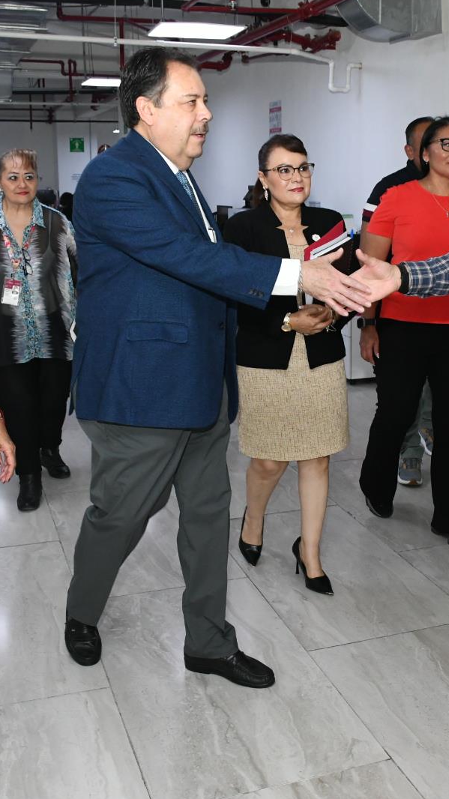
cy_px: 397
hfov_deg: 27.3
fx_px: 911
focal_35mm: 43
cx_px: 342
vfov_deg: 47.4
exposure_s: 1/160
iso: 2500
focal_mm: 18
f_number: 5.6
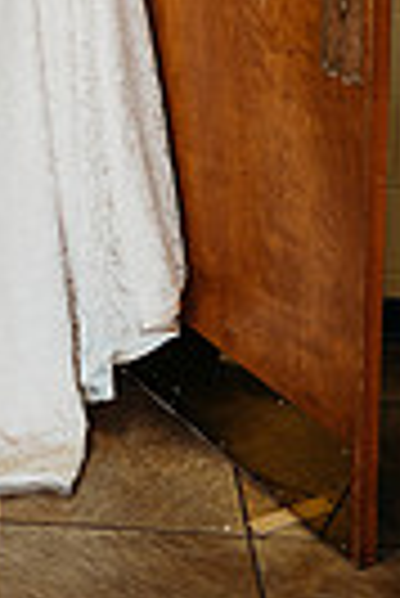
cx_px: -63
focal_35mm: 81
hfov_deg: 16.3
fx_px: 1346
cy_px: -252
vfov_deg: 21.7
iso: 400
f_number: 1.8
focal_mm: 24
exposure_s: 1/200
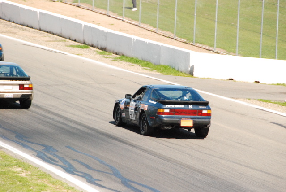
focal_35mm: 300
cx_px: 143
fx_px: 2387
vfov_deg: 4.6
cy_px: 96
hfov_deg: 6.9
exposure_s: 1/4000
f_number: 10
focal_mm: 200
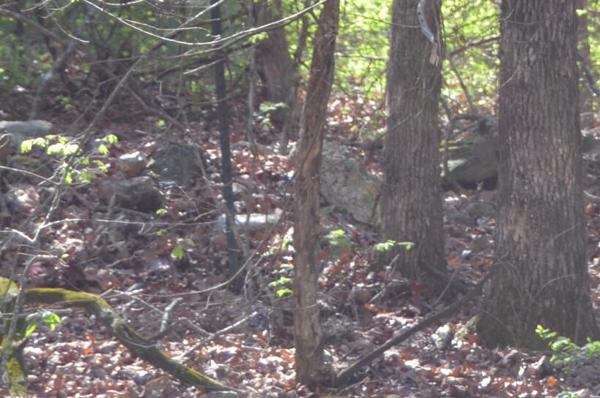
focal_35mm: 208
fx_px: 3461
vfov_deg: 6.5
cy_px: -145
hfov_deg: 9.7
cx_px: 827
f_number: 5.6
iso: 220
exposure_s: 1/125
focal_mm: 38
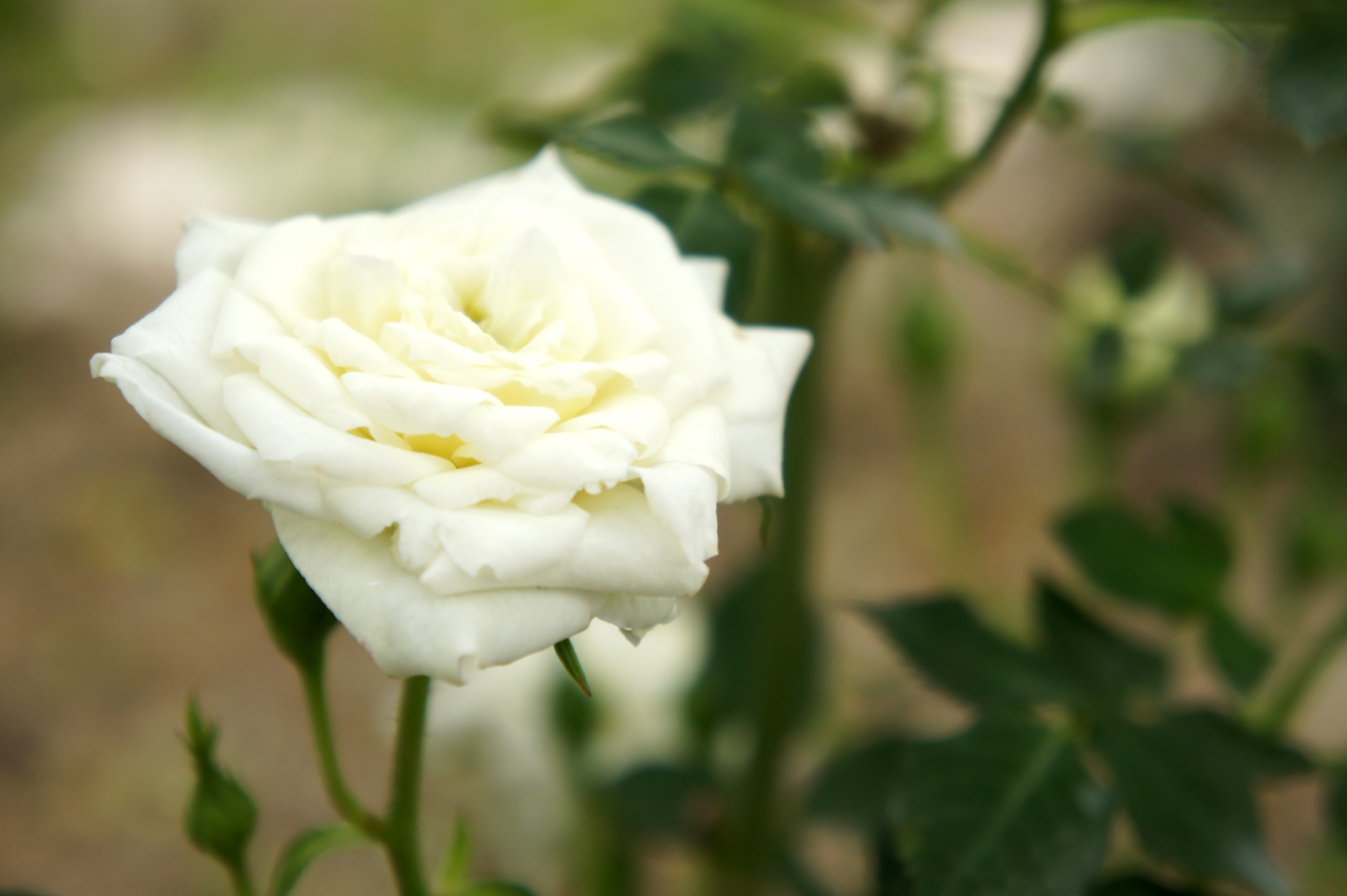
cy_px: 448
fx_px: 2692
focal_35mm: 72
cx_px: 674
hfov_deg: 28.1
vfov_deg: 18.9
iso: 250
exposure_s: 1/80
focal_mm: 48
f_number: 5
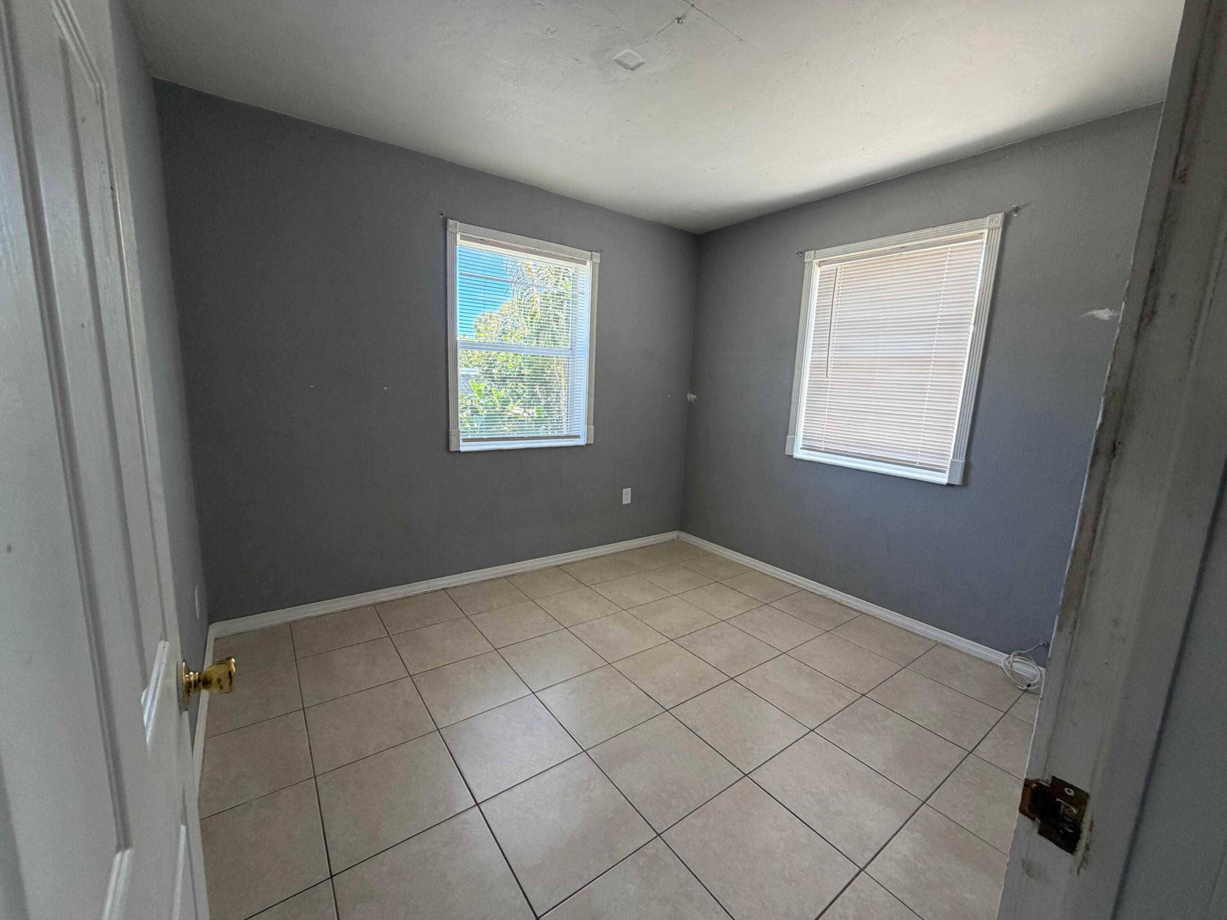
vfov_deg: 85.7
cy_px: 460
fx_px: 496
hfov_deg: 102.1
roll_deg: -2.2
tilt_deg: -9.3
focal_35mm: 14
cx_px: 614
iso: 160
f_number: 2.2
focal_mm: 2.22
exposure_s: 1/121
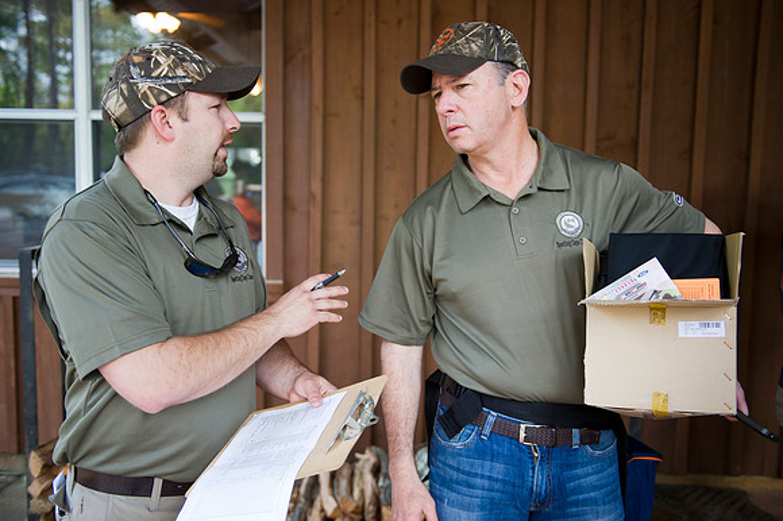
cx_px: 392
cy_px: 260
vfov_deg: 41.1
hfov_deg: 58.7
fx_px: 696
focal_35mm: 32
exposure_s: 1/250
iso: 800
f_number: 2.8
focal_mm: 32
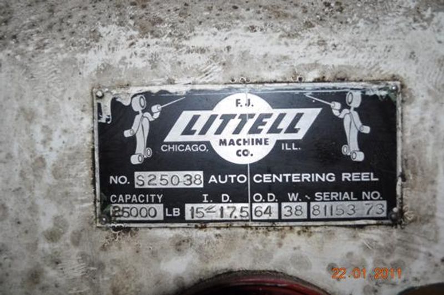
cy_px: 148
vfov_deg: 39.9
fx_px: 406
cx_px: 222
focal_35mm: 33
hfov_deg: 57.3
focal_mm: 22
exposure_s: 1/60
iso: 200
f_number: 3.8
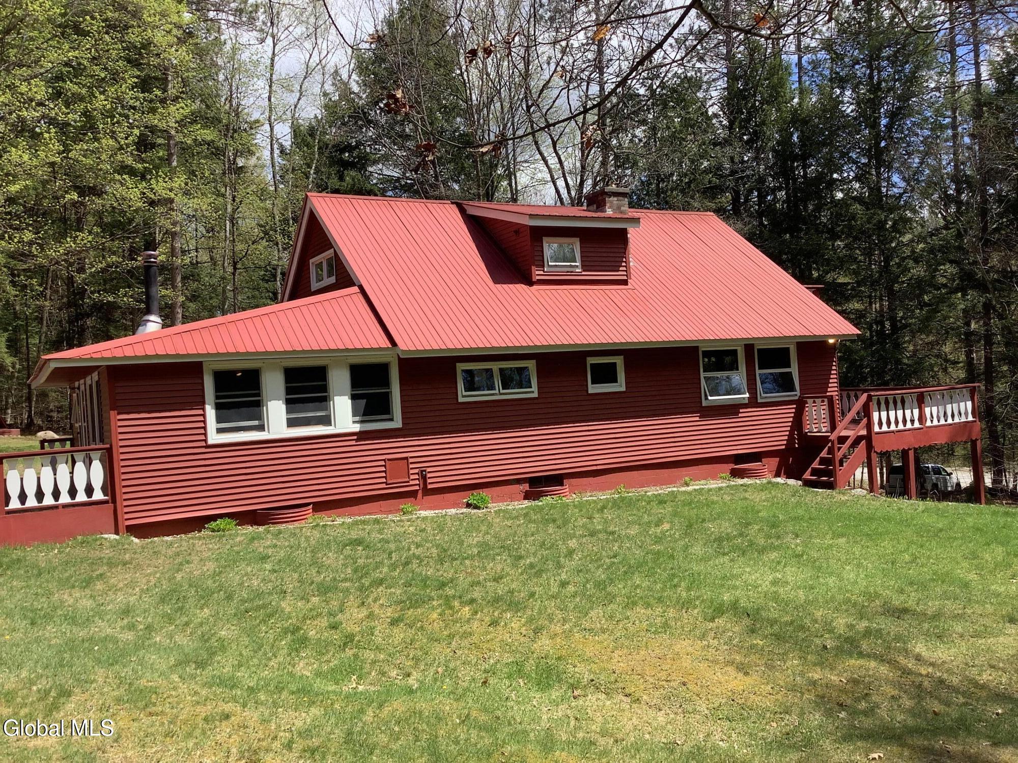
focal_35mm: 31
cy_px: 382
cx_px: 509
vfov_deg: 45.4
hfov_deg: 58.4
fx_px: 912
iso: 25
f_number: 2.4
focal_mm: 3.3
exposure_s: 1/691
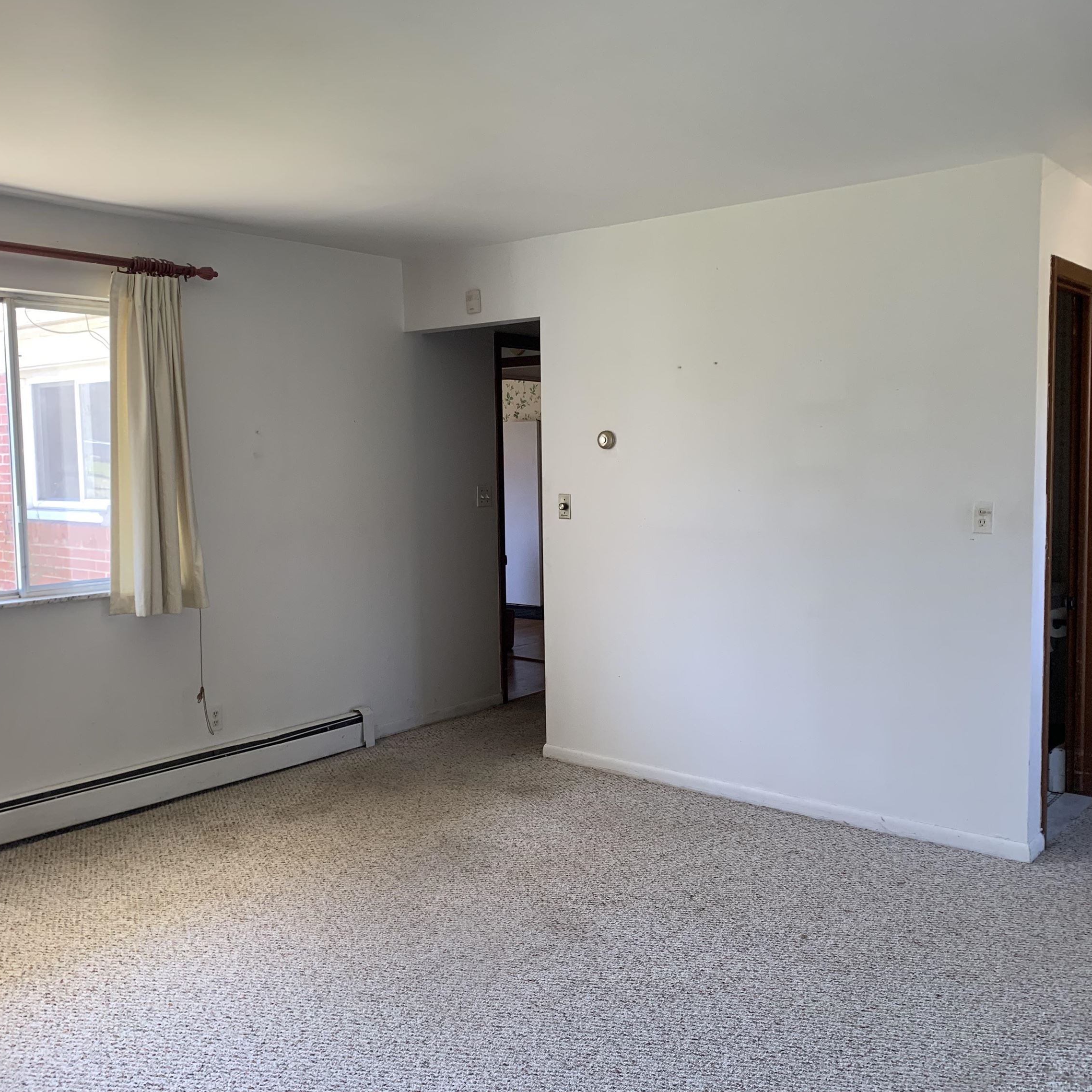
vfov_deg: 52.5
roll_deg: +0.8
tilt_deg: -3.7
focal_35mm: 31
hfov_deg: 52.4
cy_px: 540
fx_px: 1106
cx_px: 600
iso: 100
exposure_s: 1/78
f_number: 1.8
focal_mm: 4.25
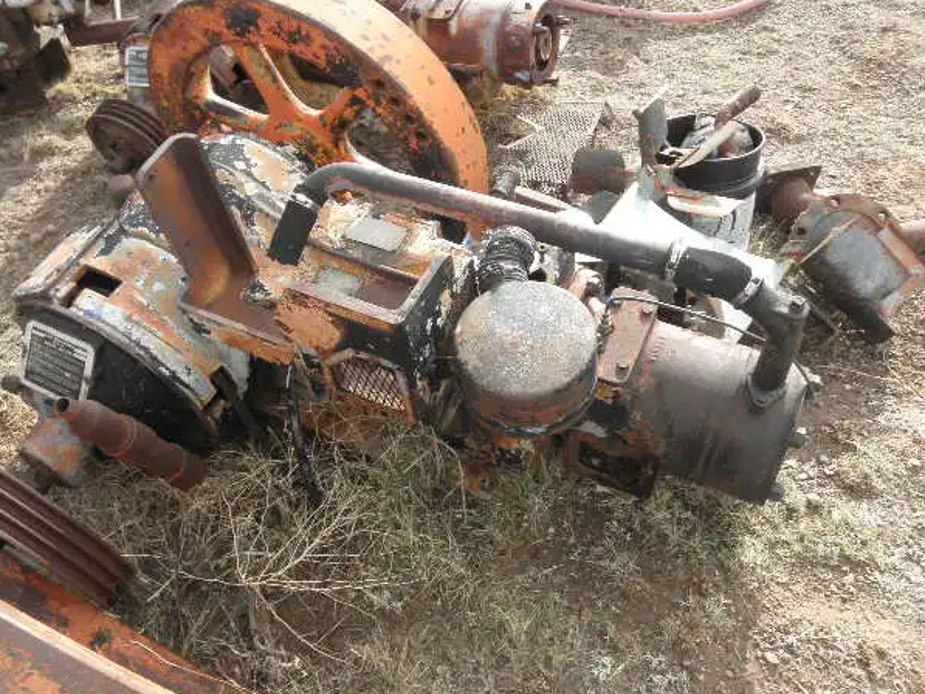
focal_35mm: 30
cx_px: 431
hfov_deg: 59.9
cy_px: 325
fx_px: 802
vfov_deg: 46.8
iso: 64
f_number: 3
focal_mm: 5
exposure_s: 1/250
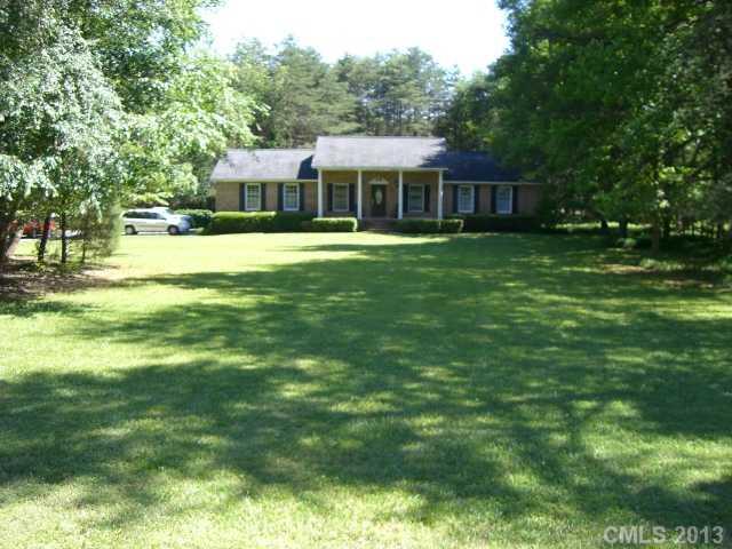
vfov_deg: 37.7
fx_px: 804
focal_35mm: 38
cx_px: 366
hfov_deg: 49.0
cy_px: 274
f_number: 2.7
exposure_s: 1/200
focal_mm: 6.2
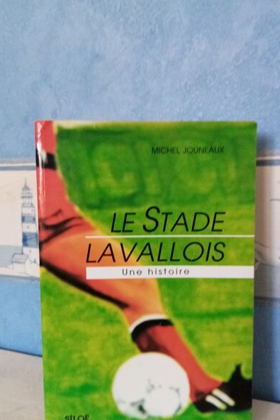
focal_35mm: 30
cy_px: 223
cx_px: 137
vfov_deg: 61.9
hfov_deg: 43.6
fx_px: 350
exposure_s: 1/33.3
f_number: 1.8
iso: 209
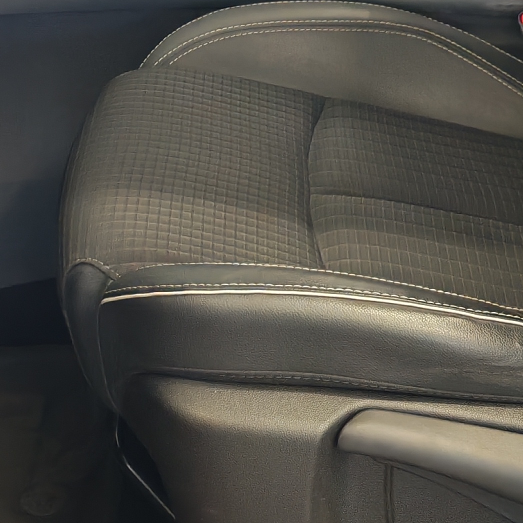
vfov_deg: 14.8
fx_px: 1949
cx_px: 272
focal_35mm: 114
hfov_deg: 15.3
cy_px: -90
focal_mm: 6.12
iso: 1103
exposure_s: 1/100
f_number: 1.9
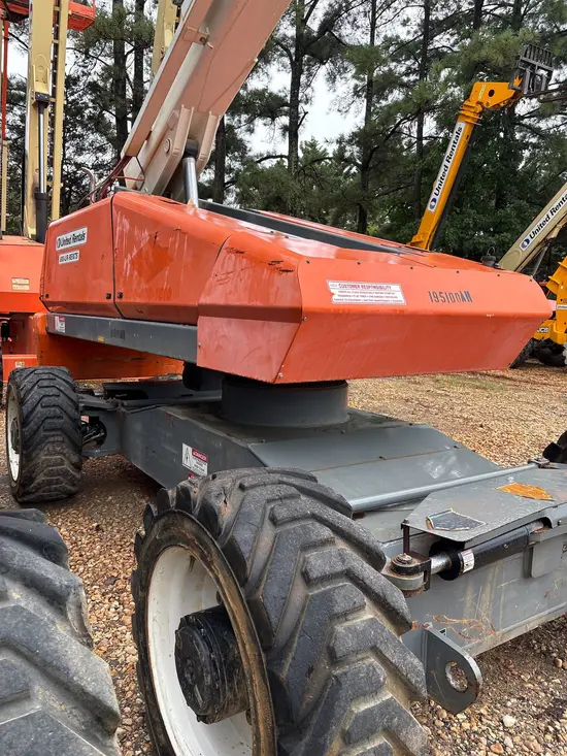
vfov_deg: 67.3
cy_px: 378
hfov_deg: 53.1
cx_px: 284
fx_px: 568
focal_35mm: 26
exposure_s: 1/355
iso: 64
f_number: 1.6
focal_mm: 5.96
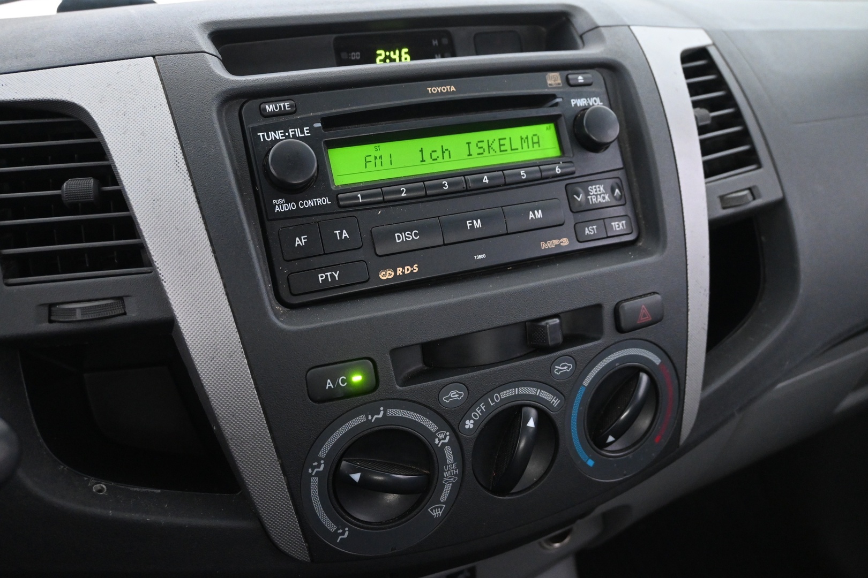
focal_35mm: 30
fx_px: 723
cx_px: 434
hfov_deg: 61.9
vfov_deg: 43.6
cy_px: 289
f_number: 3.8
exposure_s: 1/30
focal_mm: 20
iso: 3600
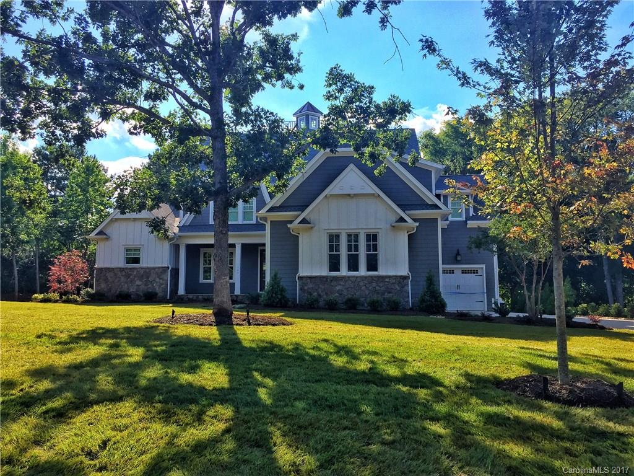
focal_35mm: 29
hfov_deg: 61.7
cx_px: 317
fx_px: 531
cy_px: 238
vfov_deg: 48.2
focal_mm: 4.15
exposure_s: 1/1014
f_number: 2.2
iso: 32
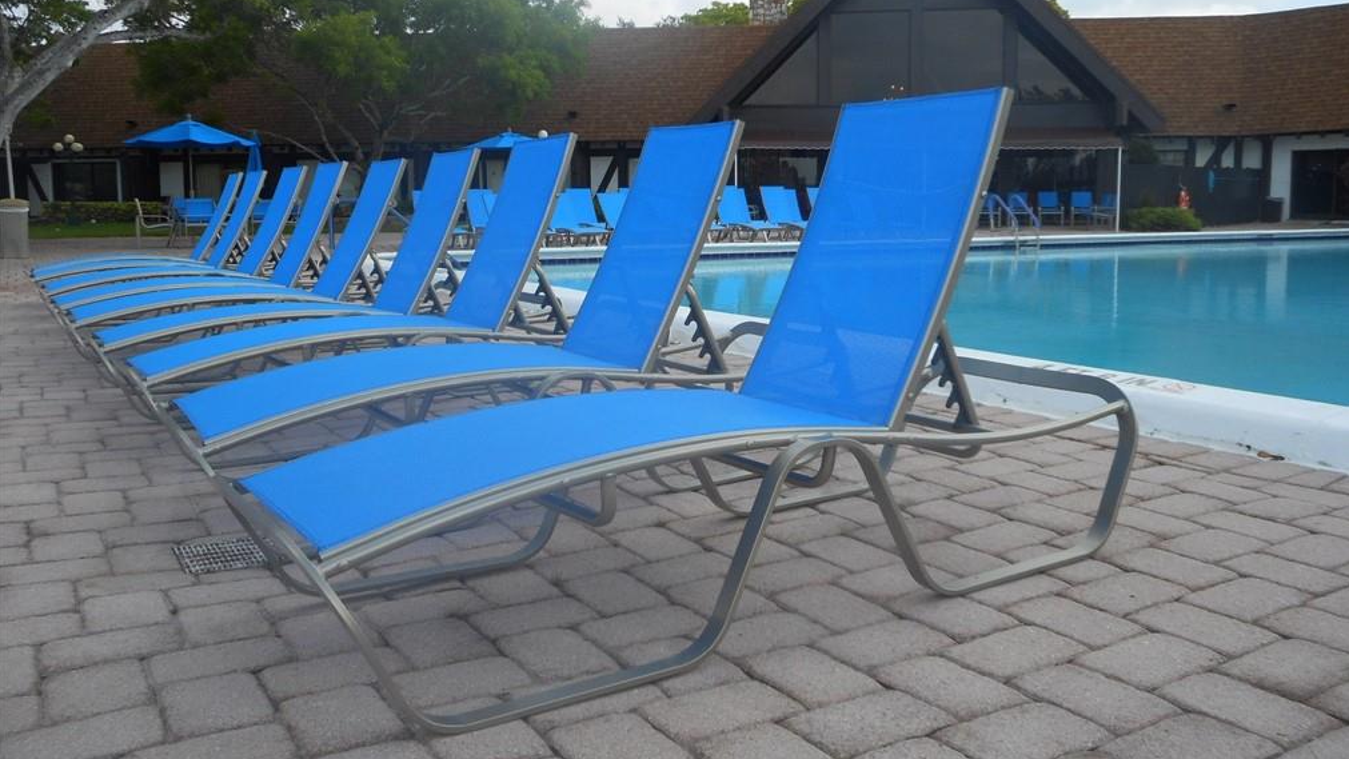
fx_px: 1145
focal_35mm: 32
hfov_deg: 61.0
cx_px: 681
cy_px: 313
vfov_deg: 36.6
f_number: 4
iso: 80
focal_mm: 5.2
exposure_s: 1/400
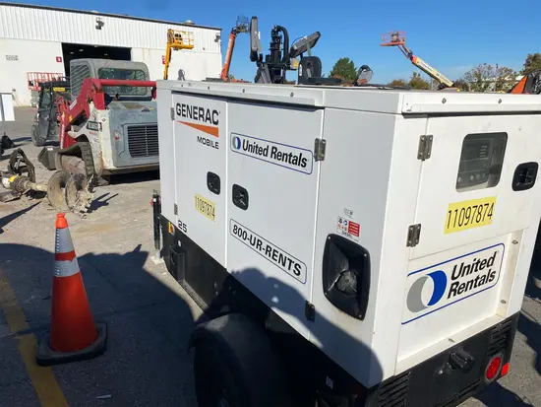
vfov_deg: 53.1
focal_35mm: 26
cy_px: 204
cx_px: 270
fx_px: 407
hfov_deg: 67.3
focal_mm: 4.25
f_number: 1.8
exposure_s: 1/6061
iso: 32
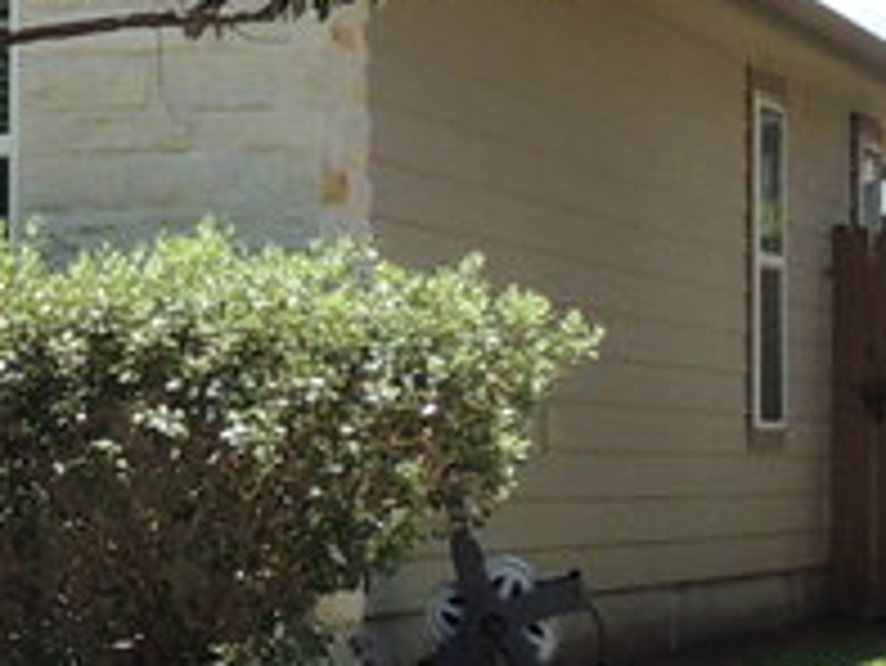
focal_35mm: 219
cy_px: 202
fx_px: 5609
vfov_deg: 6.8
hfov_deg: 8.4
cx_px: -1129
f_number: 3.1
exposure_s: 1/640
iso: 100
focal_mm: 5.3
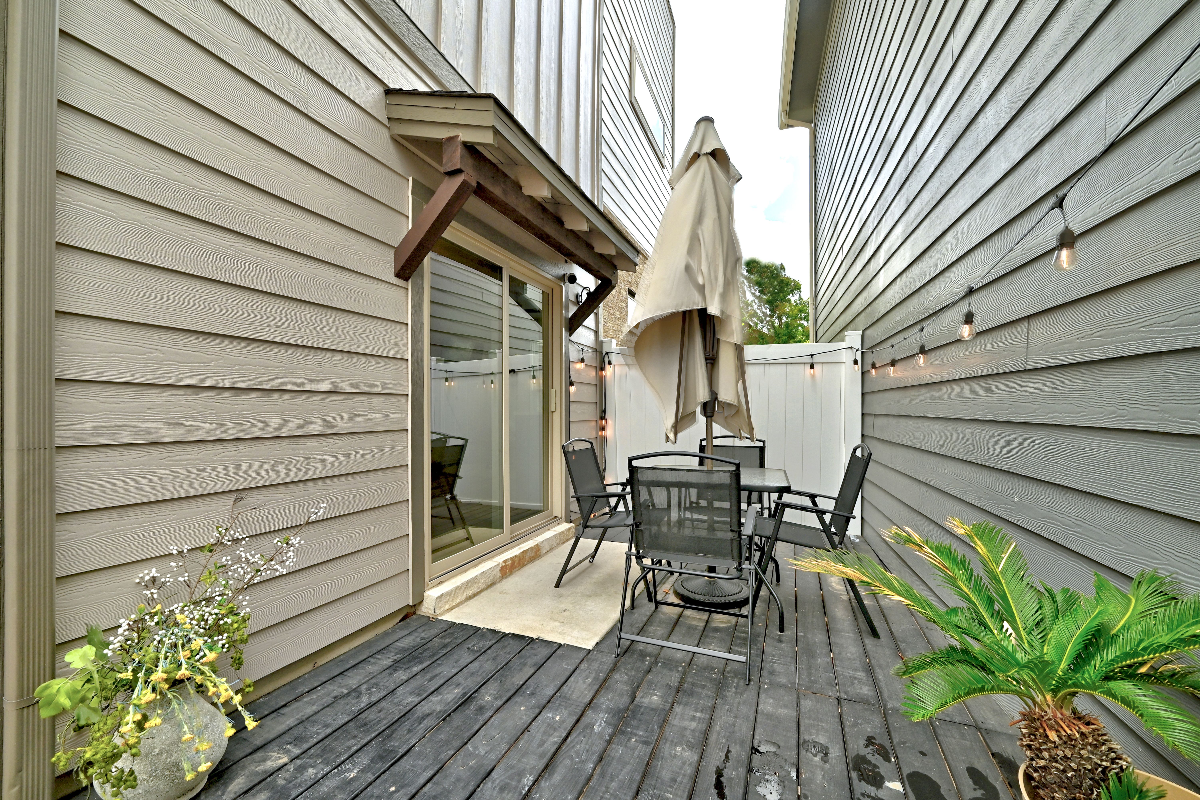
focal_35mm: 14
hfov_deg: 104.2
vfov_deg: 81.2
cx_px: 600
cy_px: 400
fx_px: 467
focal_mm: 14
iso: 400
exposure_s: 1/250
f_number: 10
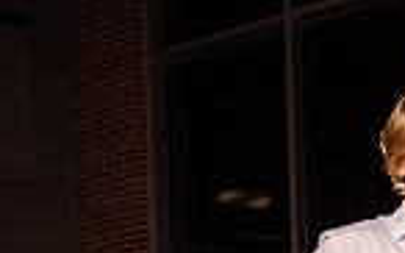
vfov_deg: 12.0
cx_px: 408
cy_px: 578
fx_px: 1004
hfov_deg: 22.0
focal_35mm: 91
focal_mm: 29
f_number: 7.1
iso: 200
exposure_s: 1/250
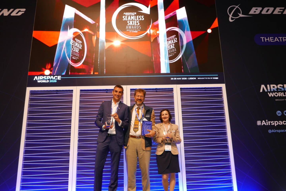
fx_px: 191
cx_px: 143
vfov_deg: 53.2
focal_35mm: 24
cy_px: 96
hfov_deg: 73.7
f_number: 2.2
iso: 400
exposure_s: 1/160
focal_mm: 10.9
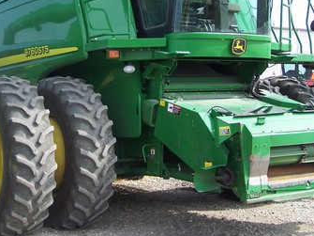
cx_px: 117
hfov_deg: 29.7
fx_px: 589
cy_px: 55
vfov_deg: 22.3
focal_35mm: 65
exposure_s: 1/500
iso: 80
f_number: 2.8
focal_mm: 6.7
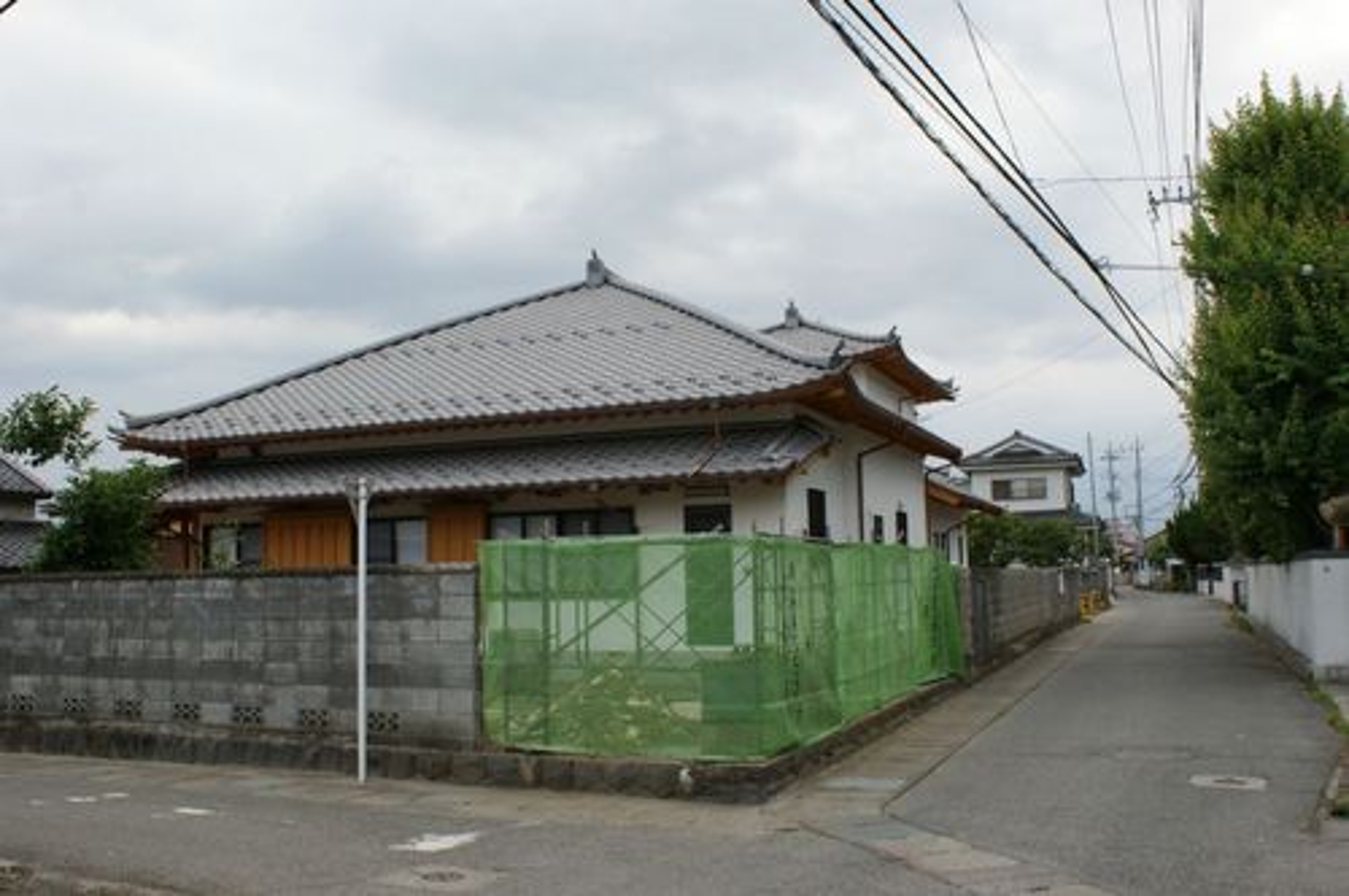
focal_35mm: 30
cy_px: 448
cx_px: 674
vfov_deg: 43.5
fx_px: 1123
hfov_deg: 62.0
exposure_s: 1/80
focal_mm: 20
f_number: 9
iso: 100
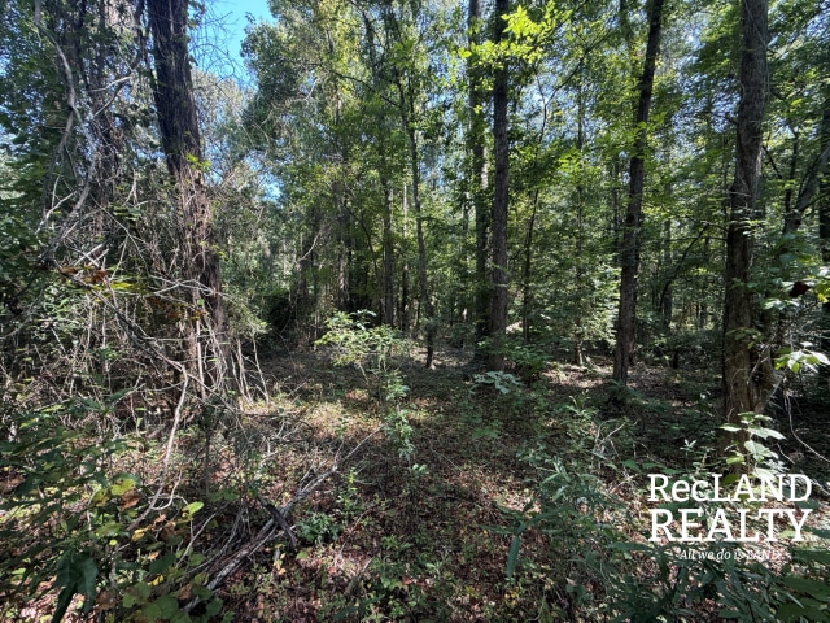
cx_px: 415
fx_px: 336
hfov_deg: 102.1
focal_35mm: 14
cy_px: 312
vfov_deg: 85.7
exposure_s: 1/99
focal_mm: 2.22
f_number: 2.2
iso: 80
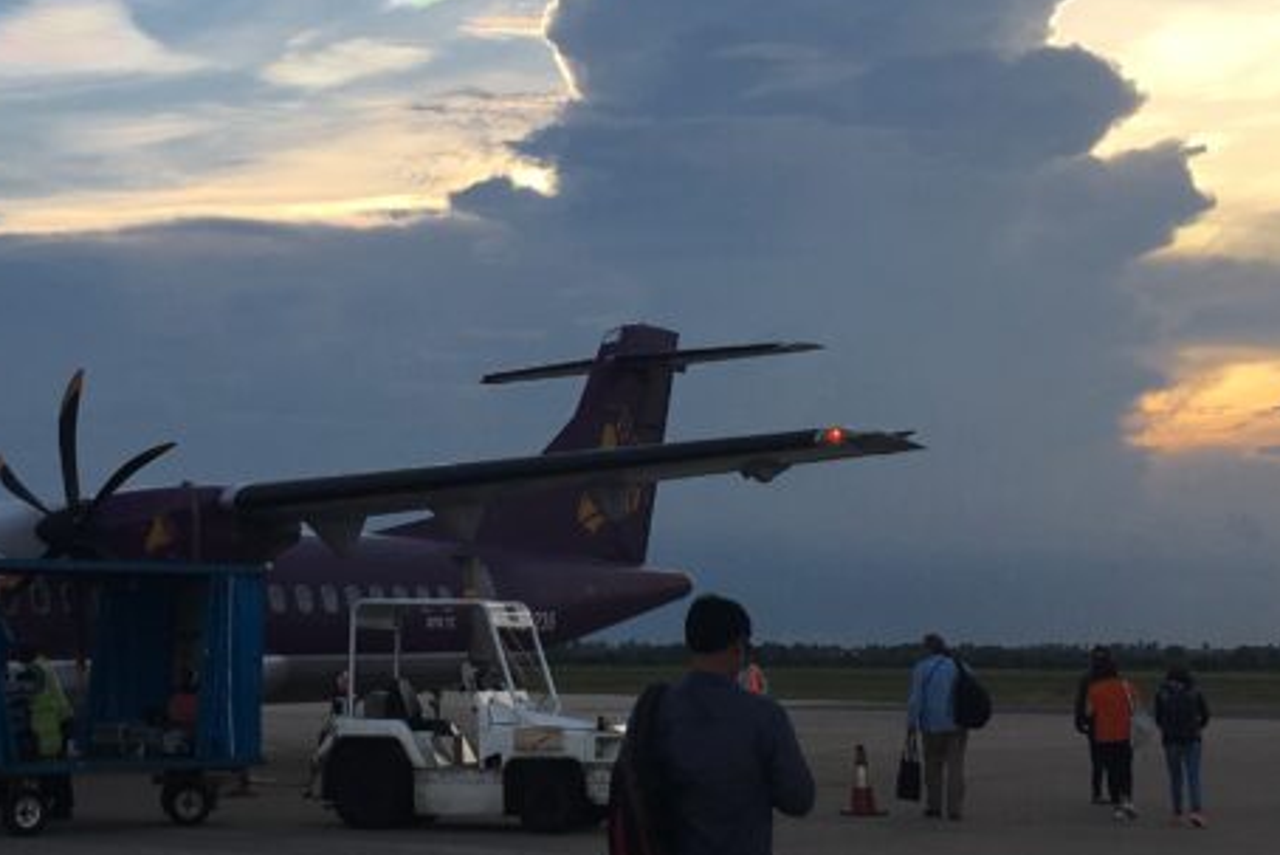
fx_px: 2418
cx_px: 367
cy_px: 243
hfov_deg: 29.3
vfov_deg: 19.9
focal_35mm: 68
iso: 25
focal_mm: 4.15
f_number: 2.2
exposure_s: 1/699
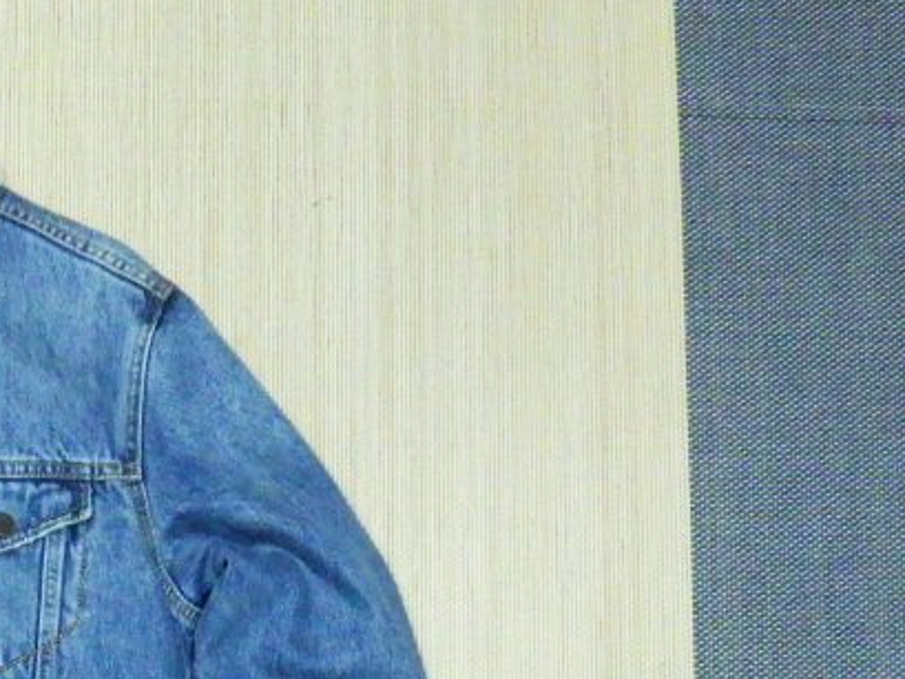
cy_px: 734
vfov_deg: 15.5
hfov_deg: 19.6
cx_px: -241
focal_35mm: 93
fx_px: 2432
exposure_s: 1/50
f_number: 3.8
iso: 500
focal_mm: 6.1
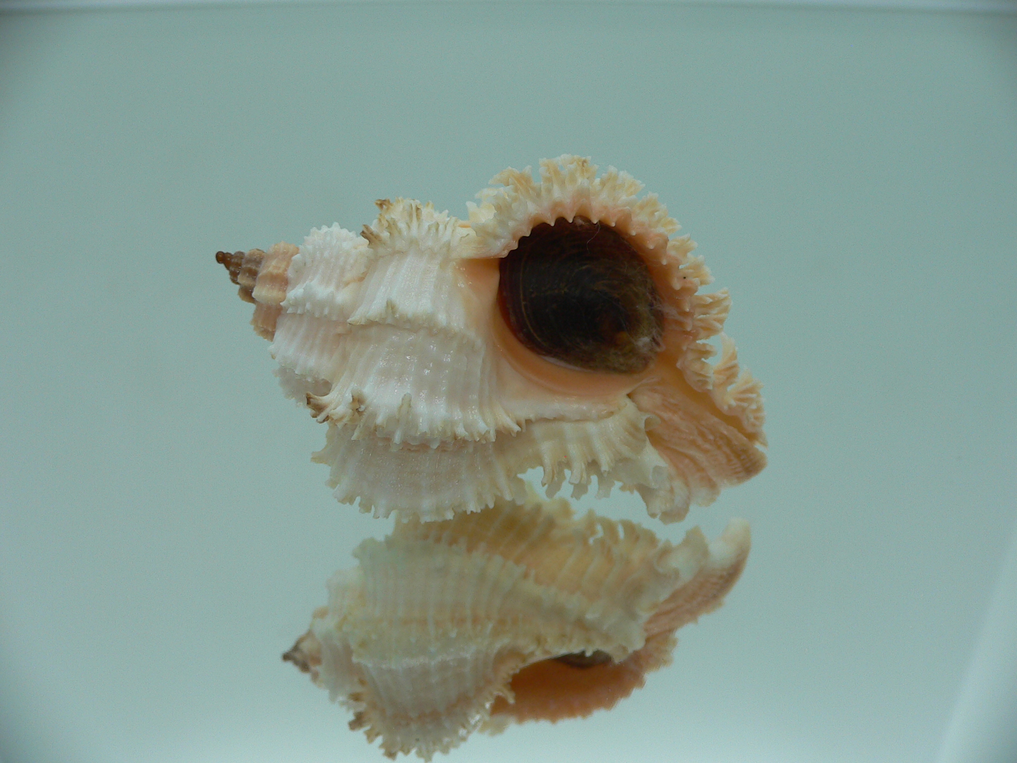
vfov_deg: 40.7
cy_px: 382
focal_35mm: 35
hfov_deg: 52.6
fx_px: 1028
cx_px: 508
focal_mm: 4.6
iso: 80
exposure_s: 1/60
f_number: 2.8
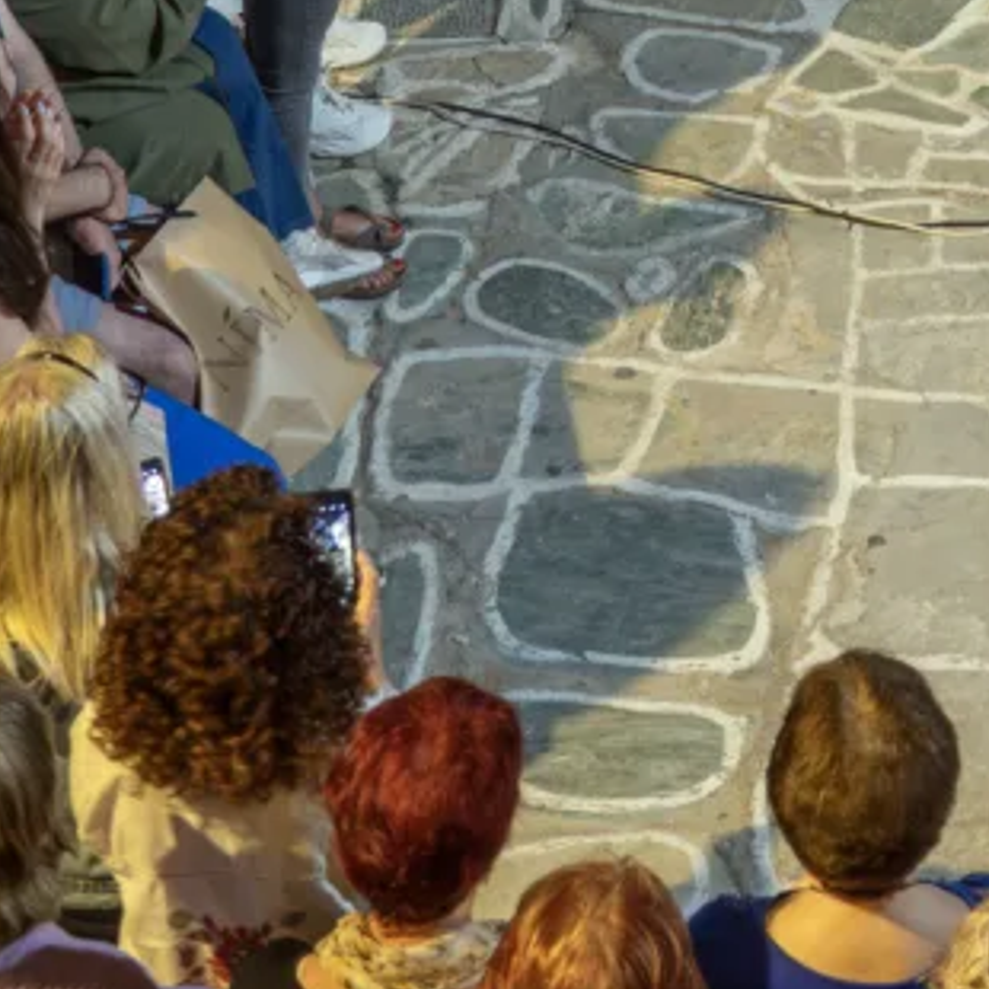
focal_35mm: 101
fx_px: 3265
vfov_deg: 15.7
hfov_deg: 16.7
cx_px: 1064
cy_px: -523
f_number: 3.2
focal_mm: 13.31
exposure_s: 1/13
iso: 640
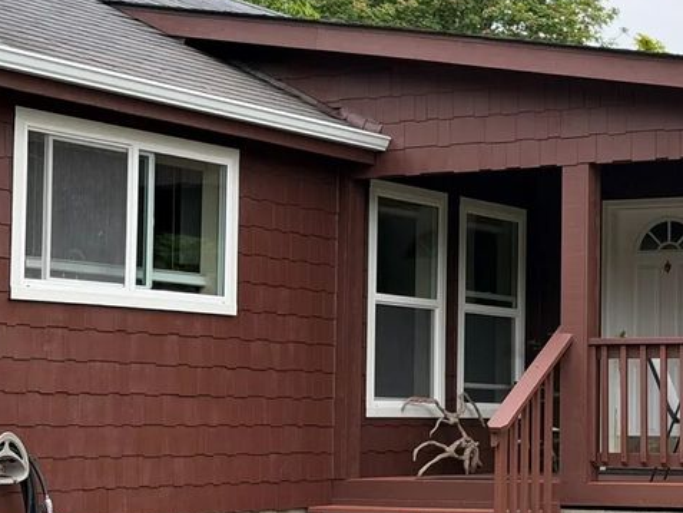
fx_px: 2033
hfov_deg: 18.7
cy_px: 256
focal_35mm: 103
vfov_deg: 14.4
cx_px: 626
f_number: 1.78
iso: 80
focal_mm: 6.76
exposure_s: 1/1575
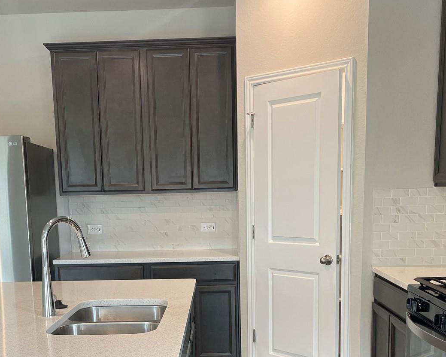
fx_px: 660
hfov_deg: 37.3
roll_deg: +1.0
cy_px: 298
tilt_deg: -9.7
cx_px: 200
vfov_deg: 29.4
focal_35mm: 50
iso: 64
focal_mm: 4.2
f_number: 1.6
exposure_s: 1/60
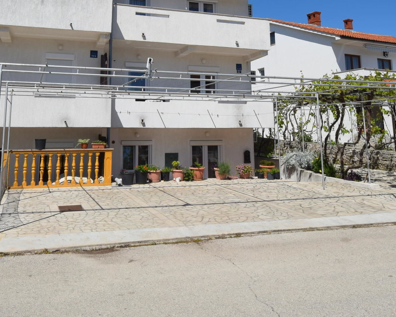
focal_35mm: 32
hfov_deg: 55.3
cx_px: 160
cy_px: 49
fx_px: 375
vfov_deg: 43.0
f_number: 11
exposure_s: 1/500
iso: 200
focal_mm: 10
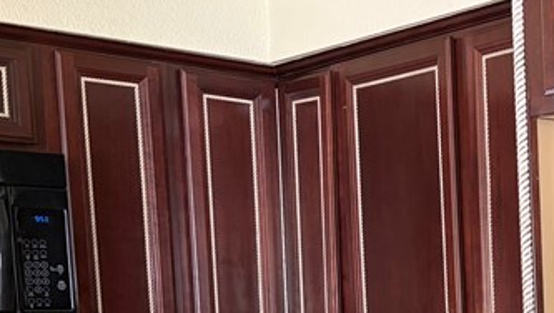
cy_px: 473
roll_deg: +0.7
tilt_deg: -5.6
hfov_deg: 21.9
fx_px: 1279
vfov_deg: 13.2
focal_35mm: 87
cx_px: 729
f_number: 1.6
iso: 125
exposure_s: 1/68
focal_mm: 5.96
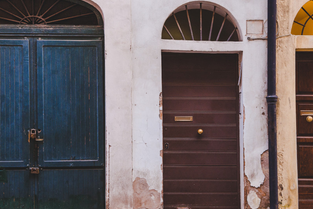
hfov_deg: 26.0
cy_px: 91
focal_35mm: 78
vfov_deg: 17.5
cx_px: 157
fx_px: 678
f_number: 6.3
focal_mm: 52
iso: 500
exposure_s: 1/50
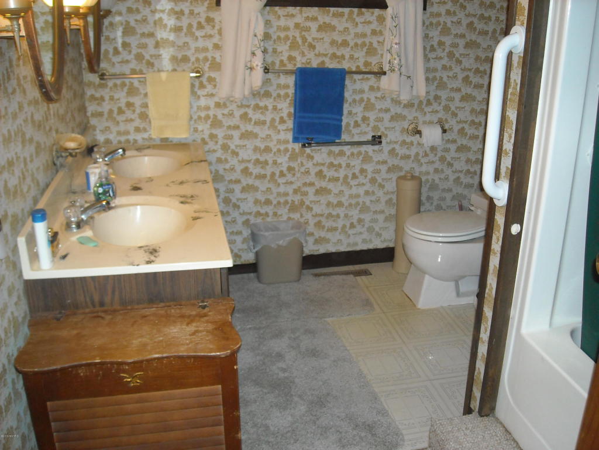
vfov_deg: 40.7
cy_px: 225
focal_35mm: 35
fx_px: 606
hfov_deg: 52.6
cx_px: 300
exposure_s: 1/60
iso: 200
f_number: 2.8
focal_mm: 5.7
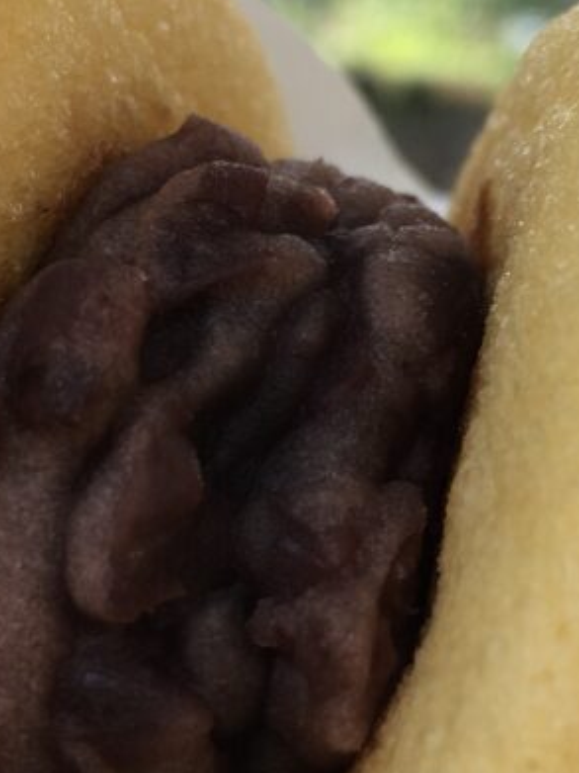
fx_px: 1696
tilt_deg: -0.4
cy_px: 441
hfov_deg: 19.4
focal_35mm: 76
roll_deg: -7.7
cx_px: 261
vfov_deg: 25.6
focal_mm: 4.15
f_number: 2.2
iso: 25
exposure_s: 1/126
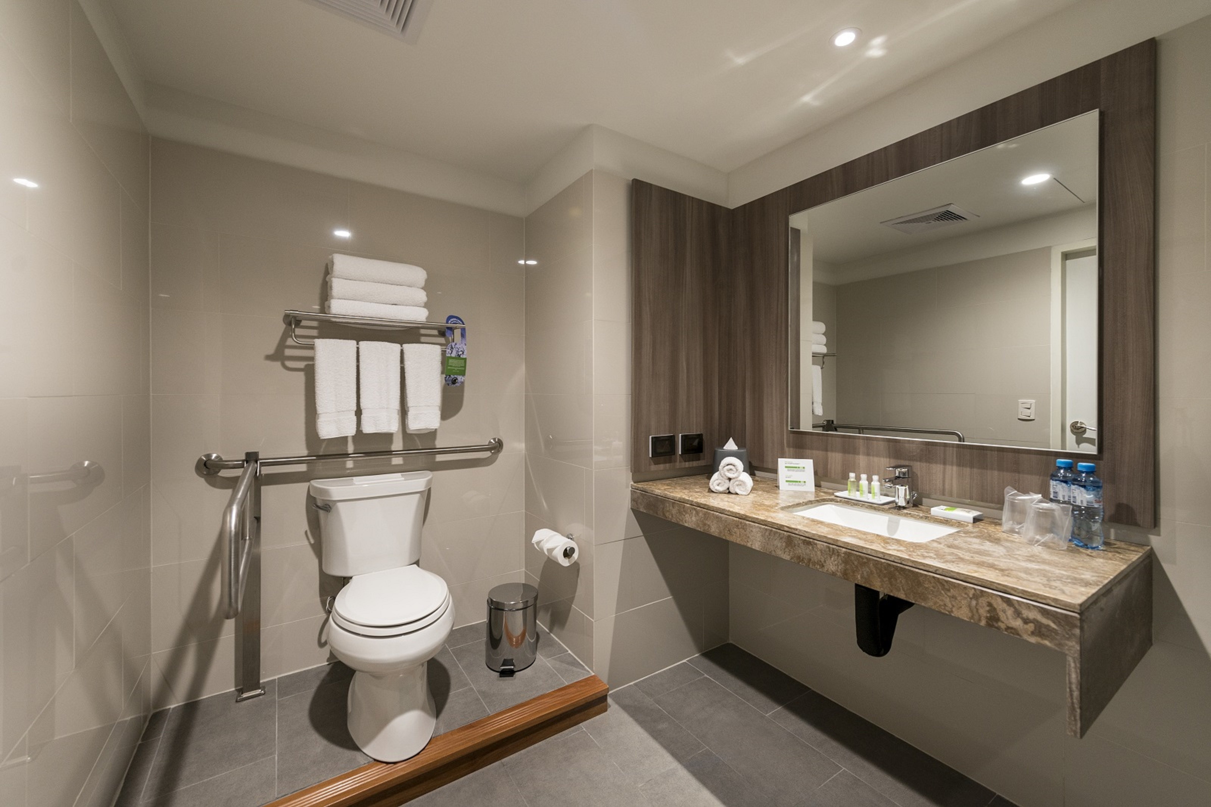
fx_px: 471
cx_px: 606
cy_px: 404
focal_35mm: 14
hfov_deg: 104.2
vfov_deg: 81.2
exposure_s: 1/30
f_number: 5.6
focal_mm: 14
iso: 500
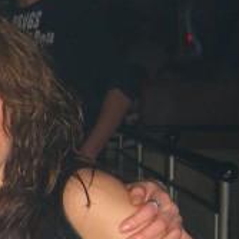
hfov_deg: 13.5
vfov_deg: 14.4
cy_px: 172
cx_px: -123
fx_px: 945
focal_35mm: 121
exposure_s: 1/60
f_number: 2.8
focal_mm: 7.9
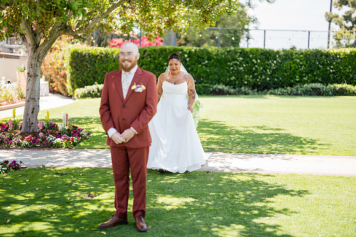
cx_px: 178
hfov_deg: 37.2
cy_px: 112
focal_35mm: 54
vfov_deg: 25.3
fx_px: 530
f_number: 1.2
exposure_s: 1/2500
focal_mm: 50
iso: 200
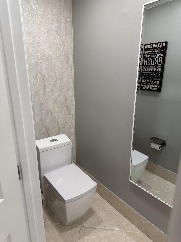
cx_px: 90
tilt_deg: -17.8
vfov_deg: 71.6
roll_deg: -0.2
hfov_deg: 56.8
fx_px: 167
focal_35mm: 24
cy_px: 121
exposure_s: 1/120
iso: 100
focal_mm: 6.76
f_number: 1.78
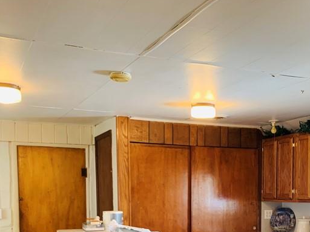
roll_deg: +0.8
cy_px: 225
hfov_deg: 36.4
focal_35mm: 52
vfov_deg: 26.7
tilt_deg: -3.0
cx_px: 213
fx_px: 466
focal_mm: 4.25
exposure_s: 1/60
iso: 160
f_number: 1.8
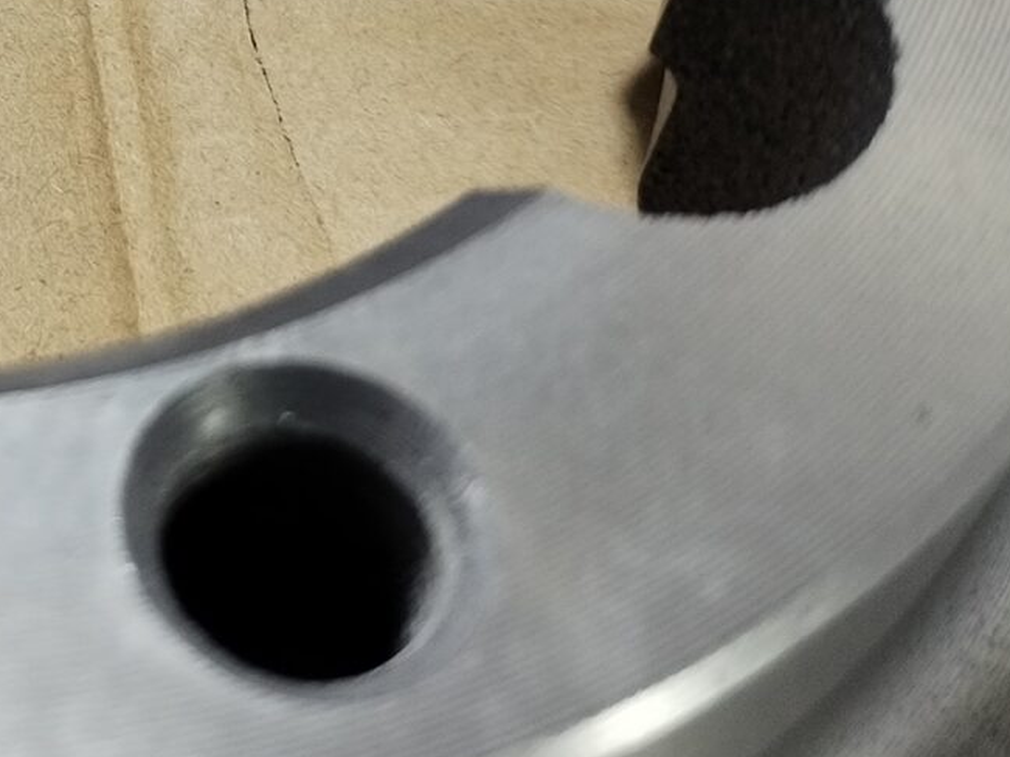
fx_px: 3326
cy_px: -96
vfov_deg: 12.7
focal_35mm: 114
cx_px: -259
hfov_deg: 16.4
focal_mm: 4.75
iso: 113
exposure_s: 1/100
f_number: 1.8
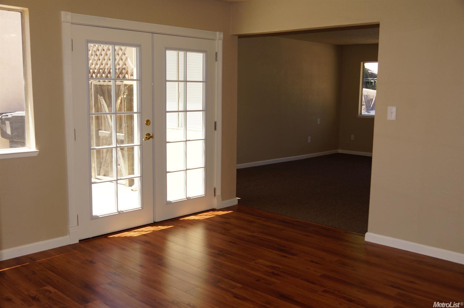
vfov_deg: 36.8
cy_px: 154
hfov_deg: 53.2
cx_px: 232
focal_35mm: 36
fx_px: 464
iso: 100
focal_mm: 24
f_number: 6.7
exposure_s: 1/90
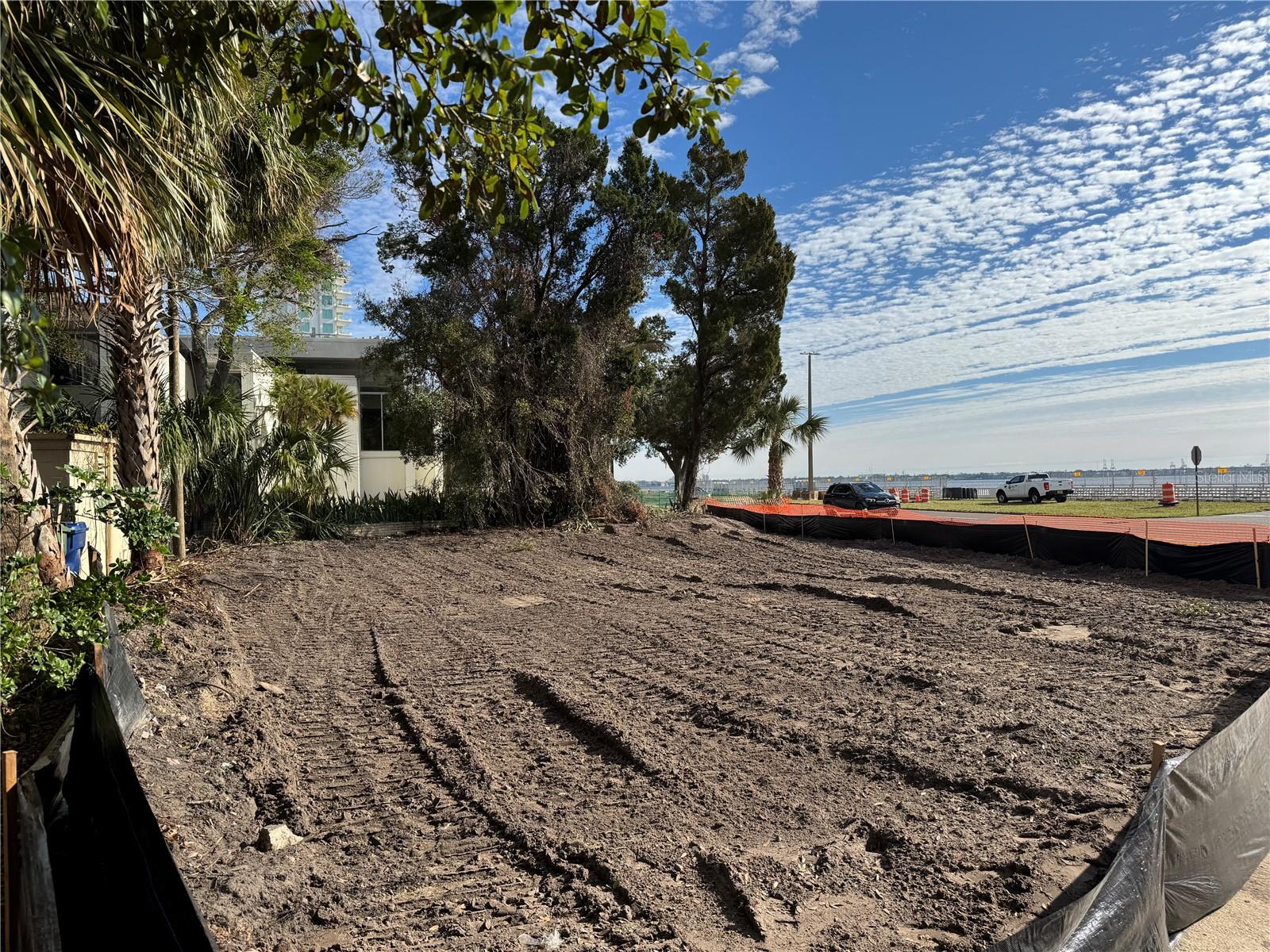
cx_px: 635
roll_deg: +0.9
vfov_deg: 56.8
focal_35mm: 24
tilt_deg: +0.3
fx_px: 881
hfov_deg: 71.6
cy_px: 476
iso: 80
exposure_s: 1/5348
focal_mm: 6.76
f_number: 1.78
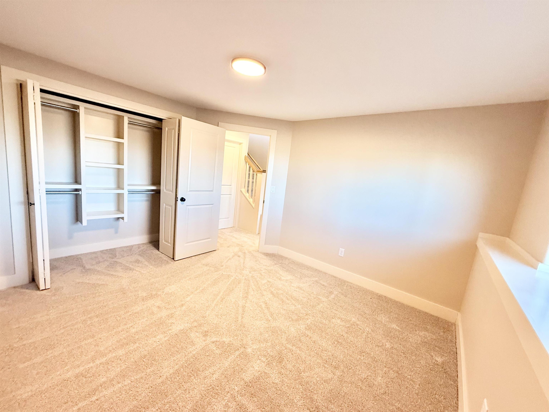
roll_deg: -5.7
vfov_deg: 85.7
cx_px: 274
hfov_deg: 102.1
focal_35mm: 14
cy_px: 206
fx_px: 222
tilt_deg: -8.4
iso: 250
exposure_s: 1/120
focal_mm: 2.22
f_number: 2.2
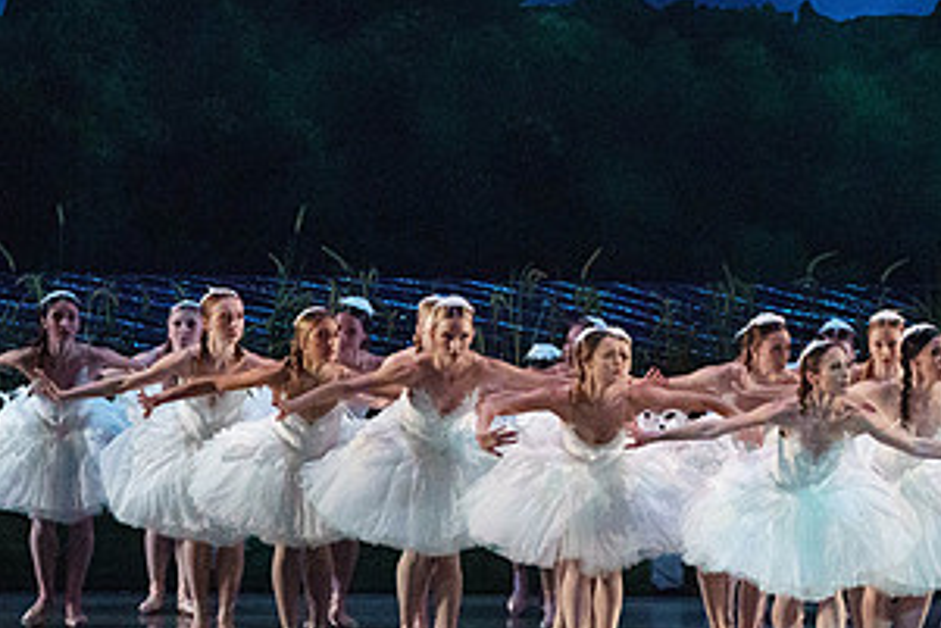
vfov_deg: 3.5
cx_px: 671
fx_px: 10277
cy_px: 195
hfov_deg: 5.2
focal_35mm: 393
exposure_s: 1/250
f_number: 5.6
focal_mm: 190
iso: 8000
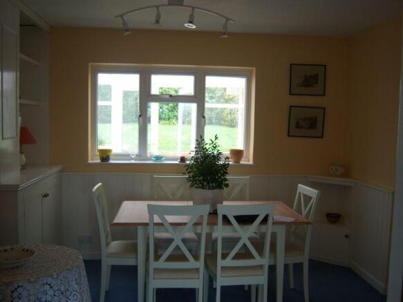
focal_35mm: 36
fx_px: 419
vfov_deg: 39.6
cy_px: 151
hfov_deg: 51.4
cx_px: 202
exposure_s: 1/60
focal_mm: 7.5
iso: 80
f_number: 2.8
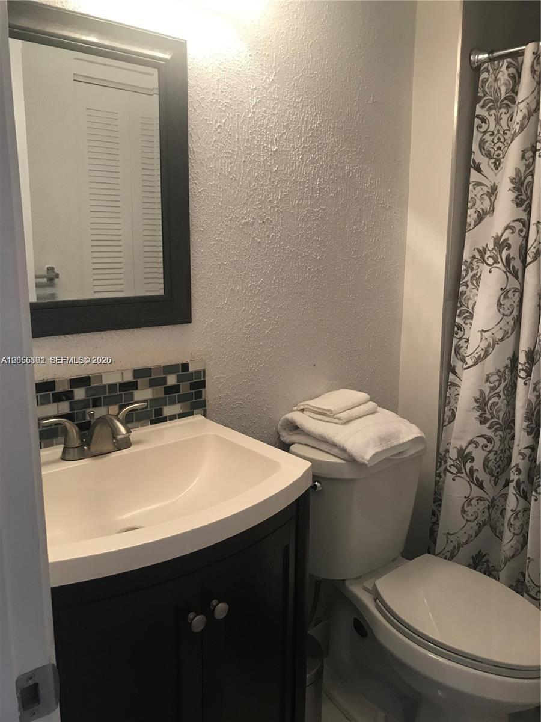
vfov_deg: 63.4
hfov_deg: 49.7
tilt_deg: -10.3
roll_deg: +1.8
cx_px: 270
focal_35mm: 28
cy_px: 361
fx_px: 583
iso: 40
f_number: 1.8
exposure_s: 1/20
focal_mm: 3.99
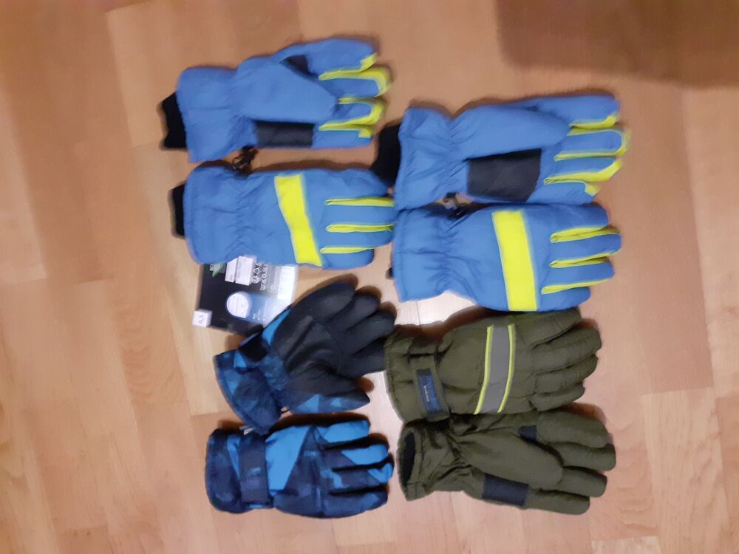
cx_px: 370
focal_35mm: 27
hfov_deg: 65.3
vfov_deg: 51.4
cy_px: 277
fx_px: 576
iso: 640
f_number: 1.9
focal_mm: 3.6
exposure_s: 1/20
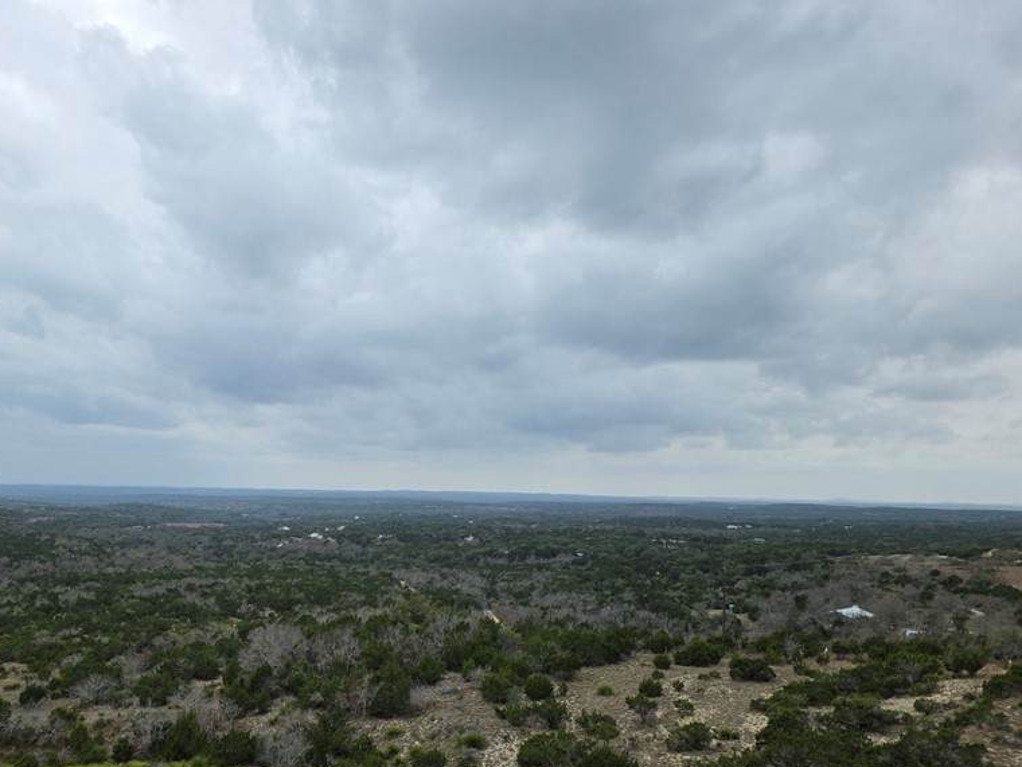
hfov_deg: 57.8
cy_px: 494
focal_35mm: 31
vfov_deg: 44.9
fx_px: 915
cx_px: 399
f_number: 1.7
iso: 80
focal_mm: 6.3
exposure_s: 1/4057
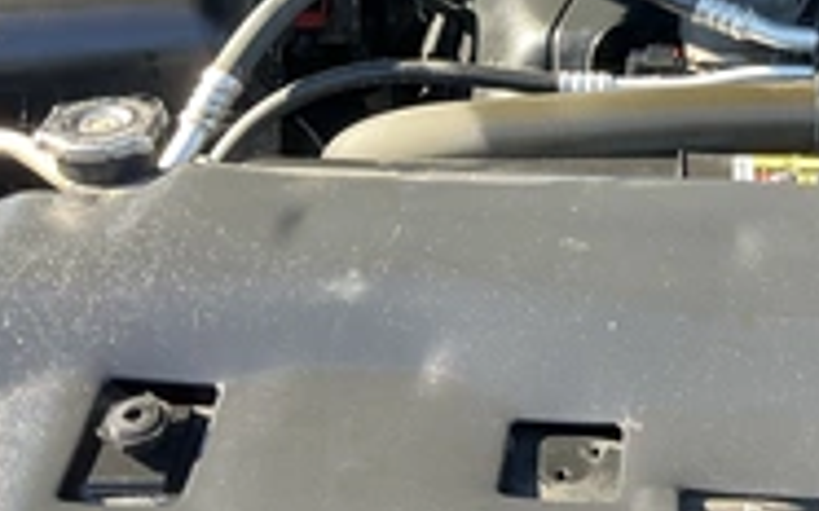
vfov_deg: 19.2
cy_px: 22
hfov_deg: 29.7
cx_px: 753
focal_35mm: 66
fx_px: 1472
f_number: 1.8
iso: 25
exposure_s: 1/122
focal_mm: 3
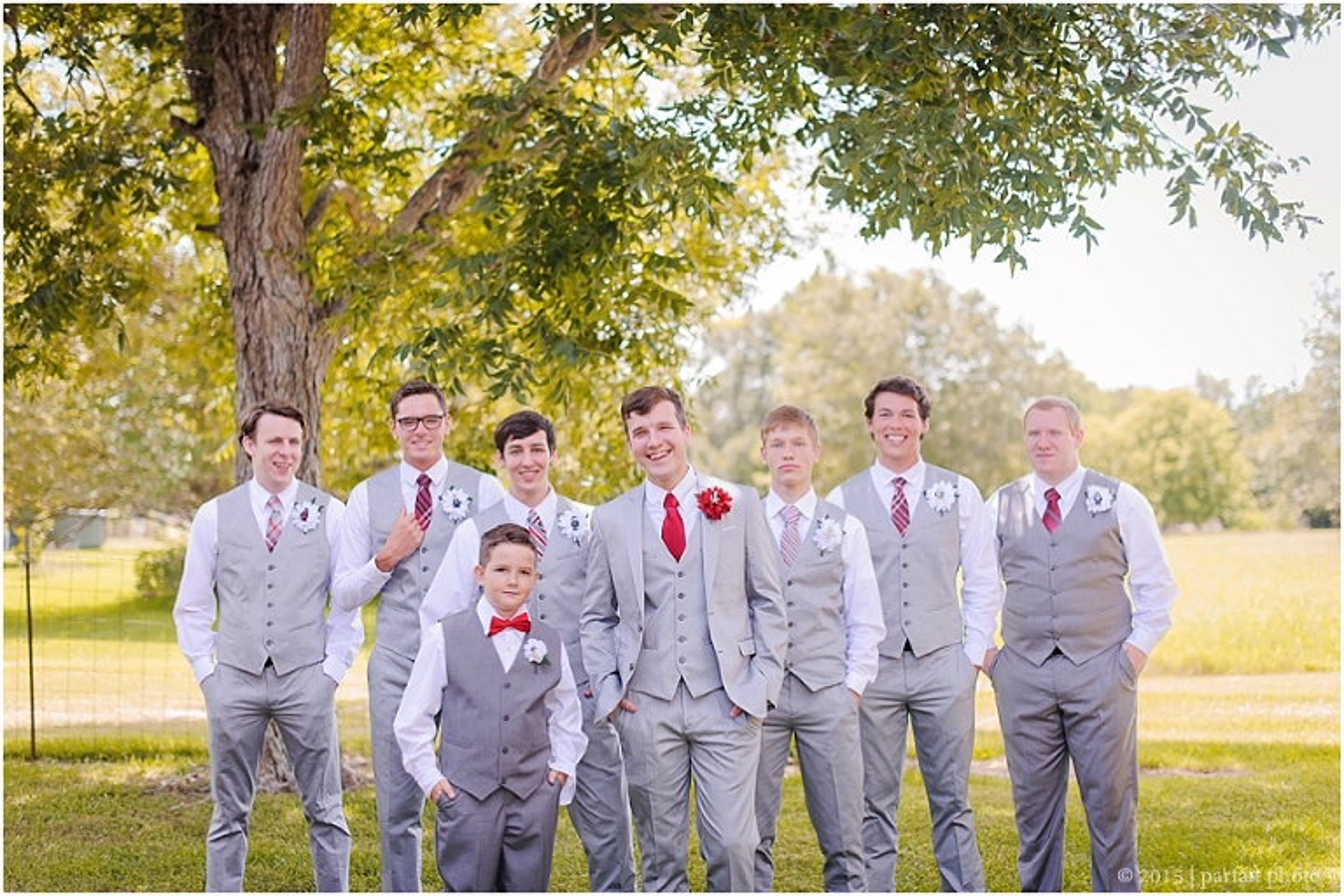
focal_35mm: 50
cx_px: 672
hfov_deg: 39.6
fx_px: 1867
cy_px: 448
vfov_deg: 27.0
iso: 400
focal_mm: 50
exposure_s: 1/1600
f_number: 2.2
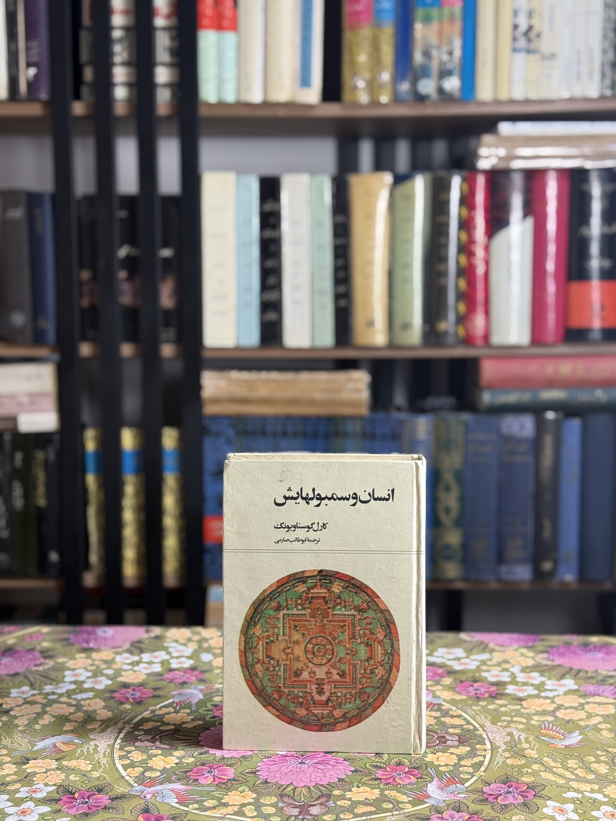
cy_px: 410
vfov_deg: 39.7
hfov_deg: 30.3
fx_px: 1139
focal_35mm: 48
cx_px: 308
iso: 50
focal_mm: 6.76
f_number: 1.78
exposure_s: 1/50
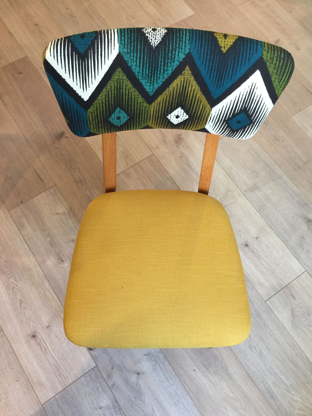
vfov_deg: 61.7
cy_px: 208
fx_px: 349
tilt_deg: -68.2
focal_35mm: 29
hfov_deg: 48.2
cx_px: 156
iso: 50
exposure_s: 1/17
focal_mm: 4.15
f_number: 2.2
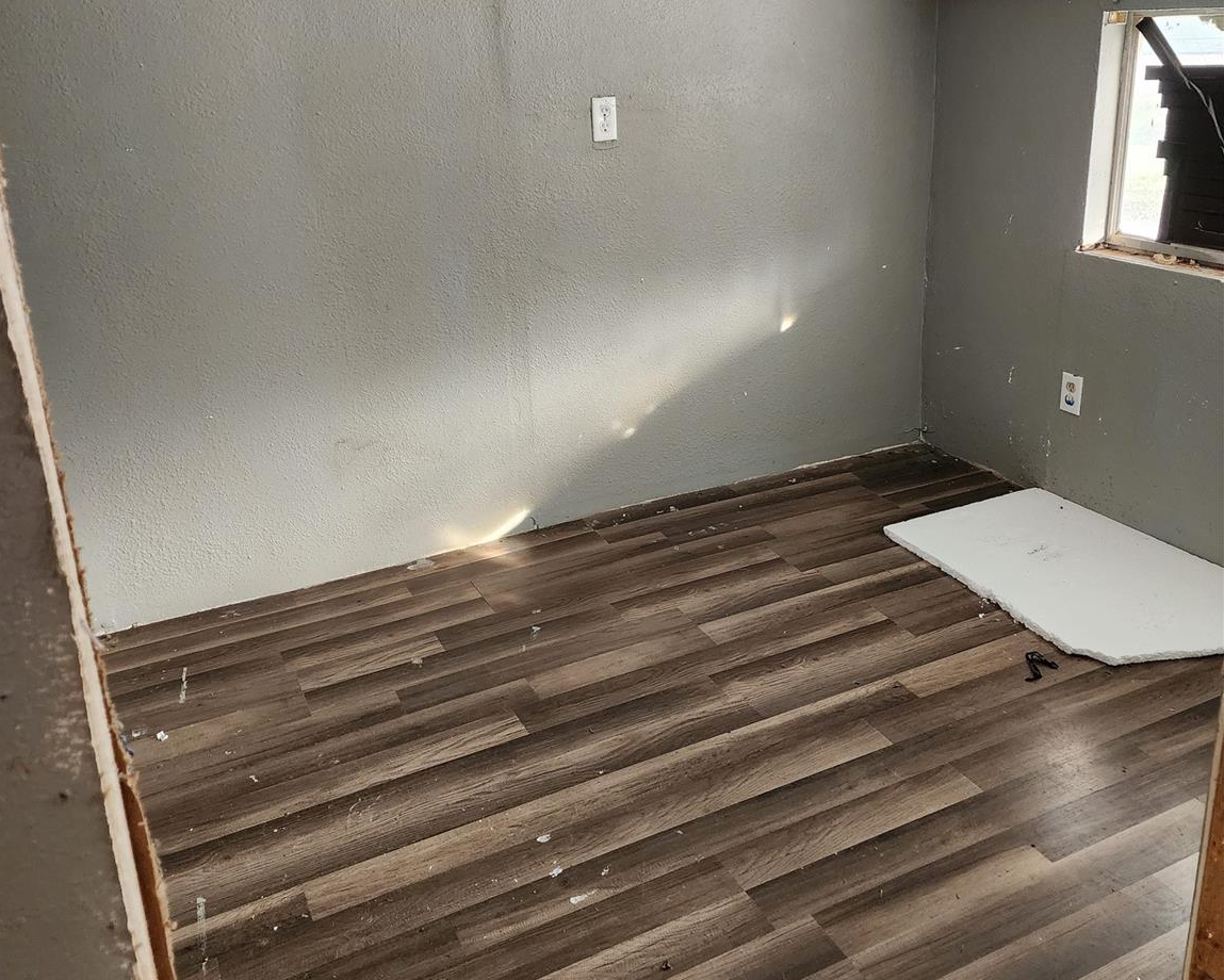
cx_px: 611
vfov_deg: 48.3
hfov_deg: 58.8
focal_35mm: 30
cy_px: 401
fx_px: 1087
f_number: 1.8
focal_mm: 6.4
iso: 640
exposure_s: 1/120
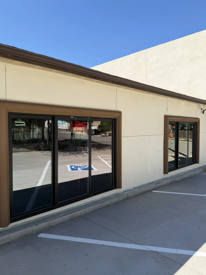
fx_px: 198
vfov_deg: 69.4
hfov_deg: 54.9
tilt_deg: -2.4
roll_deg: +2.1
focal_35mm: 25
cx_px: 103
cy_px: 137
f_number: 1.78
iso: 80
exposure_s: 1/2703
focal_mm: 6.76
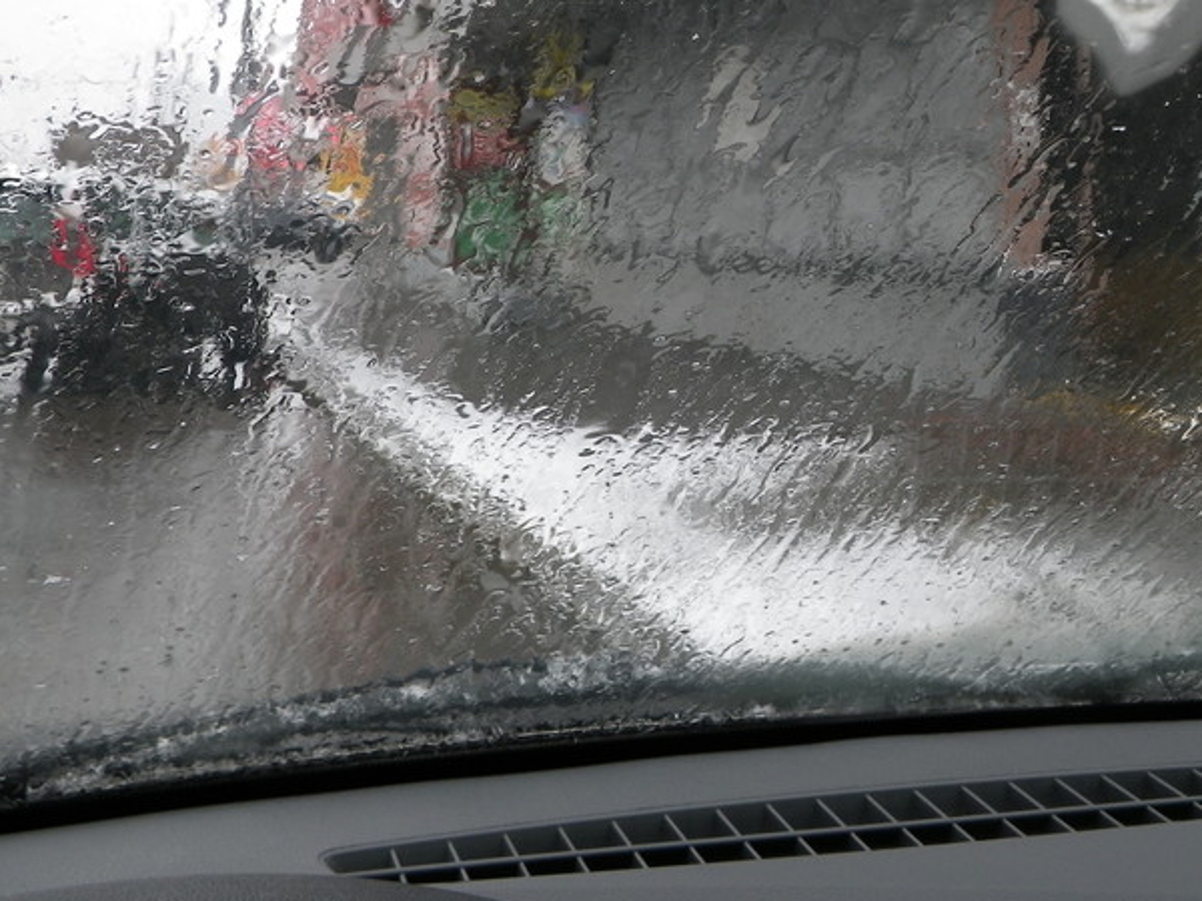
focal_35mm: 51
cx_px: 671
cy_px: 241
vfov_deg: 28.2
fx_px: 1771
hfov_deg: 37.4
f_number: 3.8
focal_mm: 6.1
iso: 80
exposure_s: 1/60
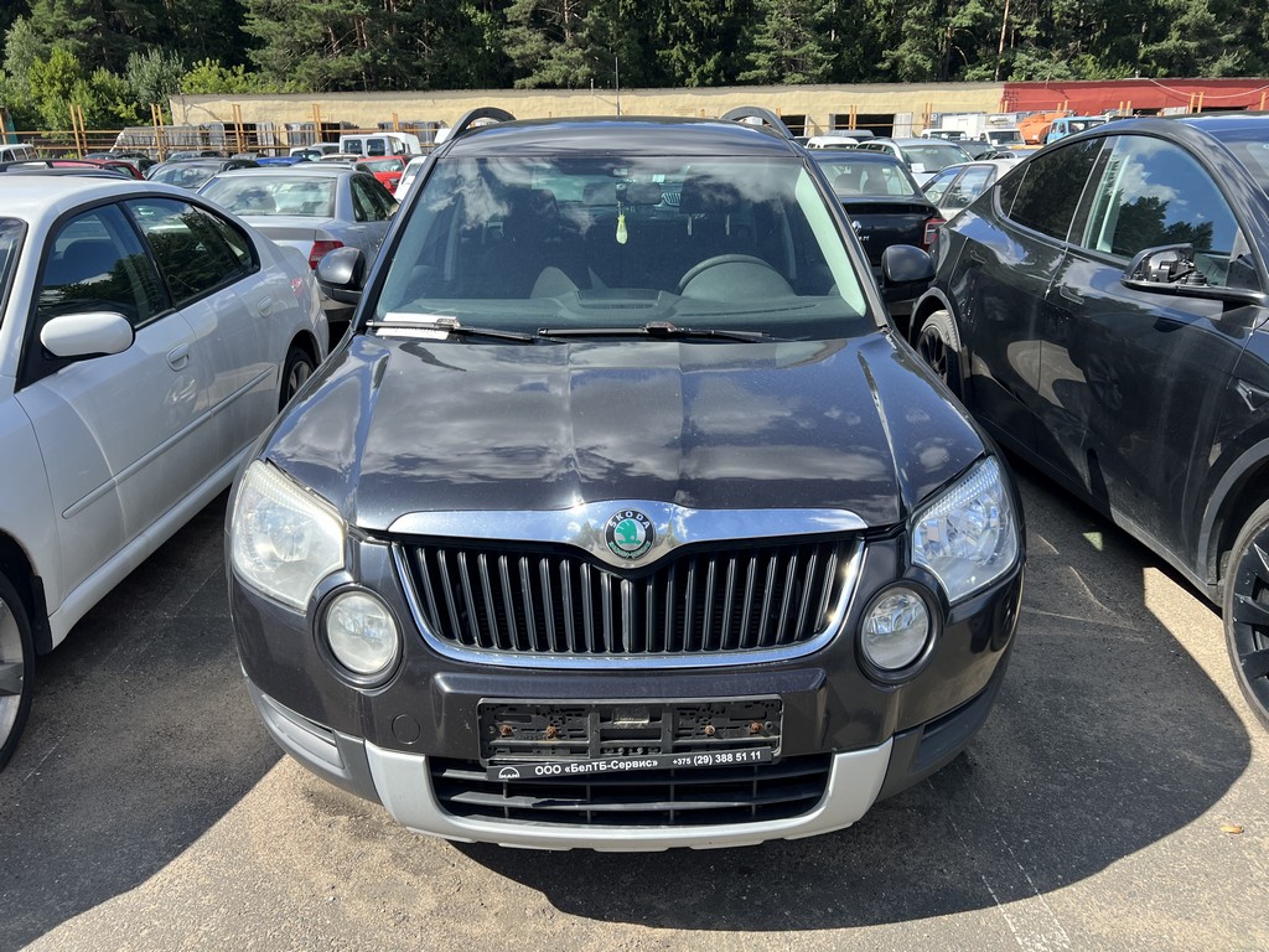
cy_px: 476
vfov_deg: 53.1
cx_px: 634
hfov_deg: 67.3
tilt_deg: -17.0
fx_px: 953
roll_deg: +1.0
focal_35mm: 26
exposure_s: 1/1575
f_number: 1.5
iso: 50
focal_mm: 5.7
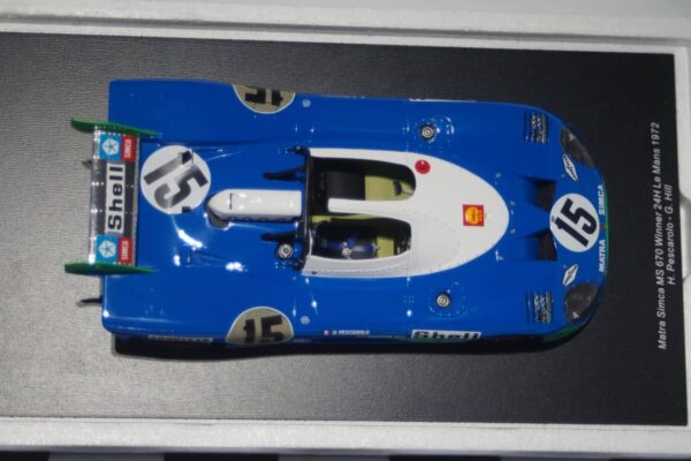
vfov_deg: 15.2
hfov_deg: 22.6
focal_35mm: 90
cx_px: 346
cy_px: 230
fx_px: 1727
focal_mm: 60
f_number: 5.6
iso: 1250
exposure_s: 1/160
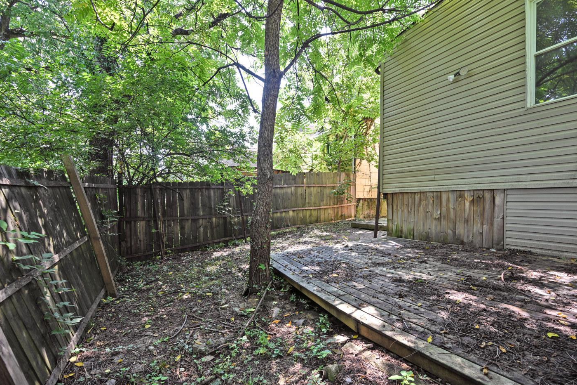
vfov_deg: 77.2
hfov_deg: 100.4
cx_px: 298
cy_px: 204
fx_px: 240
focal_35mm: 15
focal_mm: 14
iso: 200
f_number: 5
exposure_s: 1/100
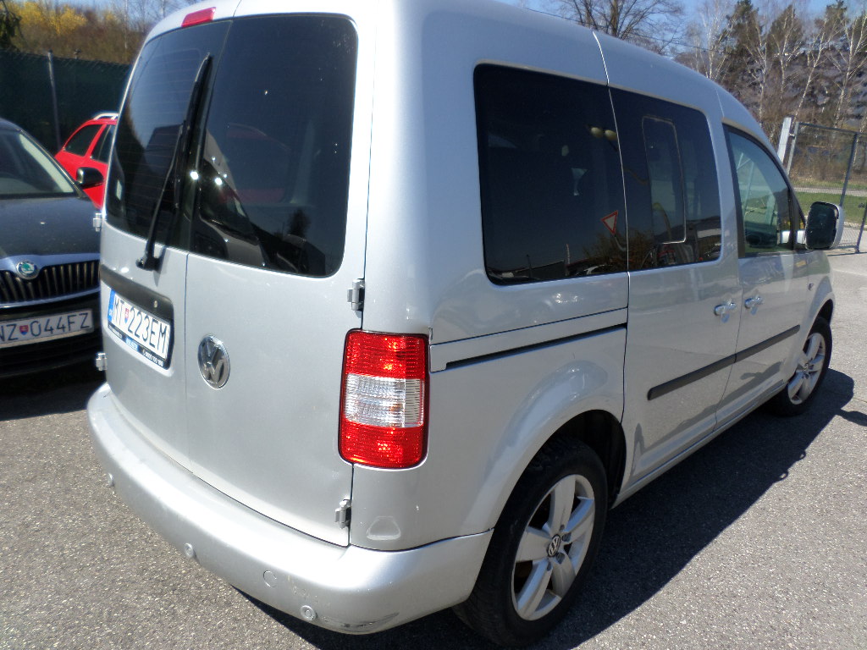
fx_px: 626
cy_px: 325
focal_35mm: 25
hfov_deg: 69.4
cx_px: 434
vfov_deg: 54.9
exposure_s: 1/1000
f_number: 2.5
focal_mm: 4.5
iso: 80
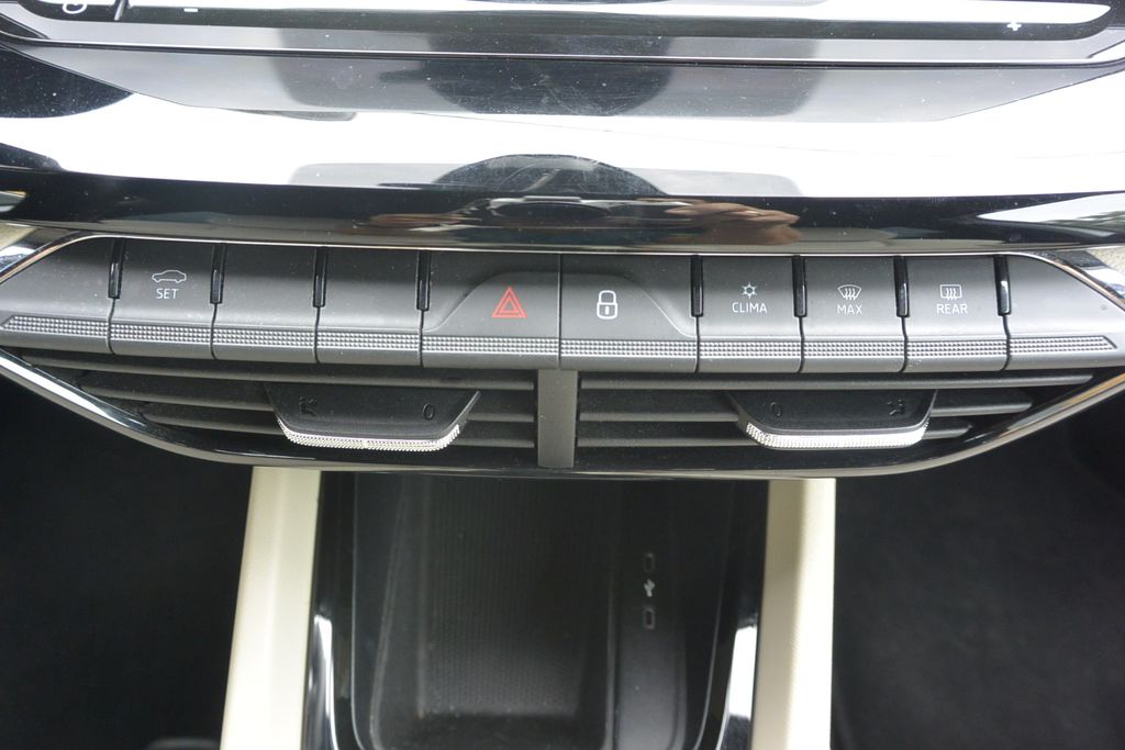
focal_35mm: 27
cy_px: 375
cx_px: 562
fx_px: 844
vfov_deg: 47.9
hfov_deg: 67.4
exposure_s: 1/100
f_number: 3.5
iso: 400
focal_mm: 10
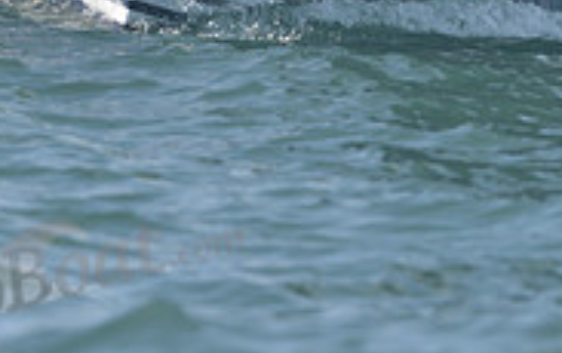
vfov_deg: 1.2
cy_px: -232
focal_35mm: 1129
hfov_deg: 1.9
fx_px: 17319
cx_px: 405
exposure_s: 1/1000
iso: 280
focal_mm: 350
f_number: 6.3
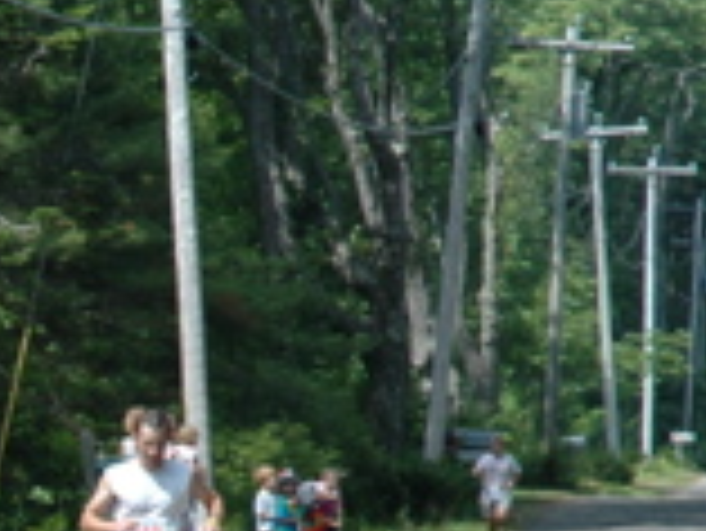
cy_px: 623
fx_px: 8389
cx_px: -369
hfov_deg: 4.8
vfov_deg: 3.6
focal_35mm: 411
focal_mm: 70
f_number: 8
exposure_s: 1/250
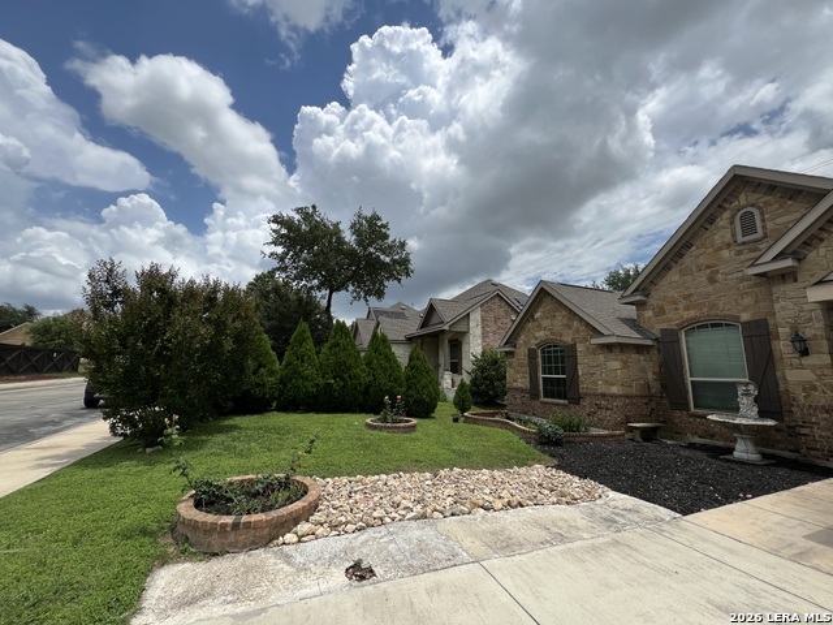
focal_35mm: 13
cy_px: 312
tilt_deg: +9.4
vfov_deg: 89.9
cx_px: 416
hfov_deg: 106.2
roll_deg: -0.2
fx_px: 313
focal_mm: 1.57
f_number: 1.8
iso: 32
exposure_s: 1/2273
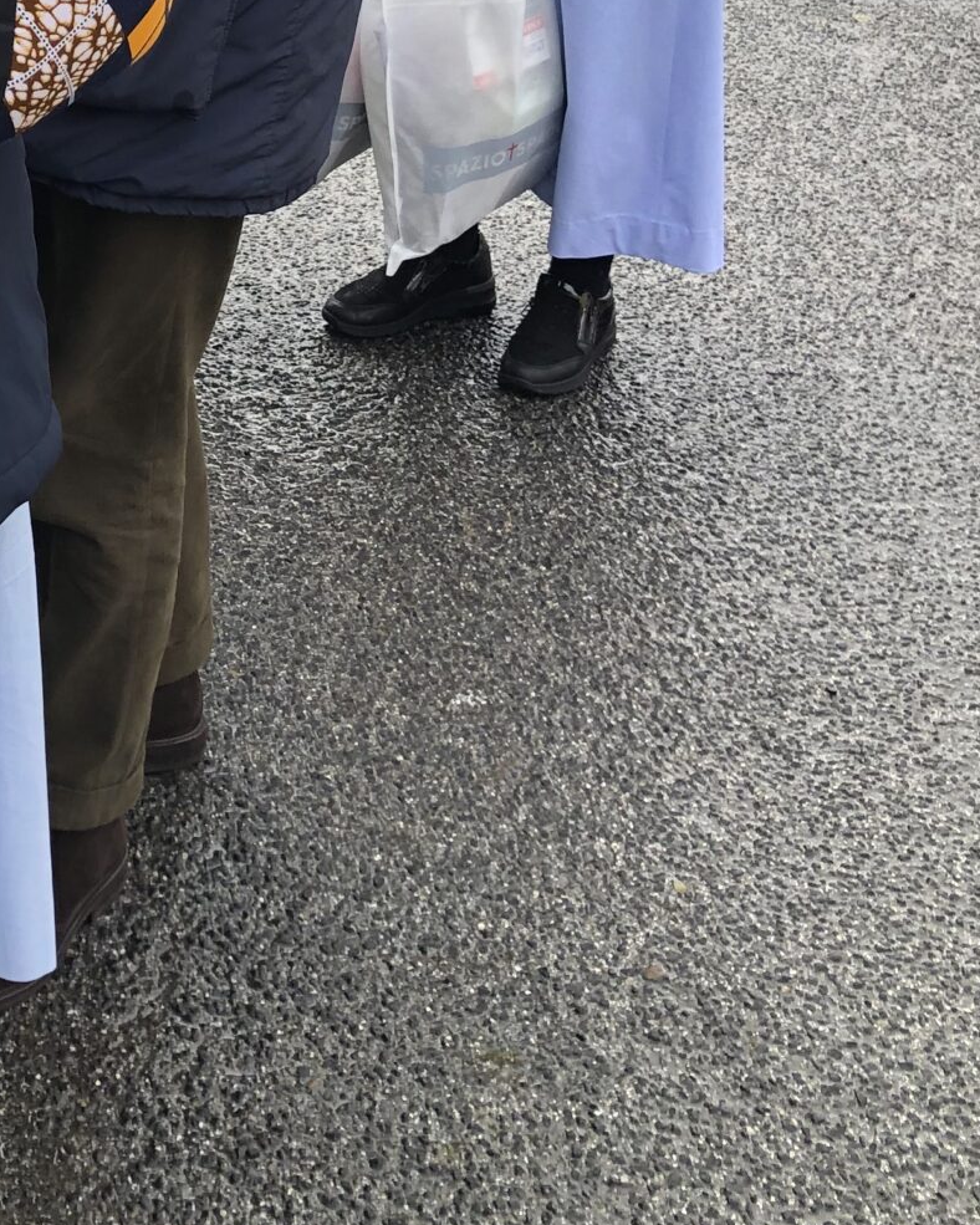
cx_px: 15
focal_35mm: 71
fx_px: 2574
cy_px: -254
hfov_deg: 20.9
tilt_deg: -12.8
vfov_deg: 24.2
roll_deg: -2.8
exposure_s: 1/279
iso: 20
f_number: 1.8
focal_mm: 3.99
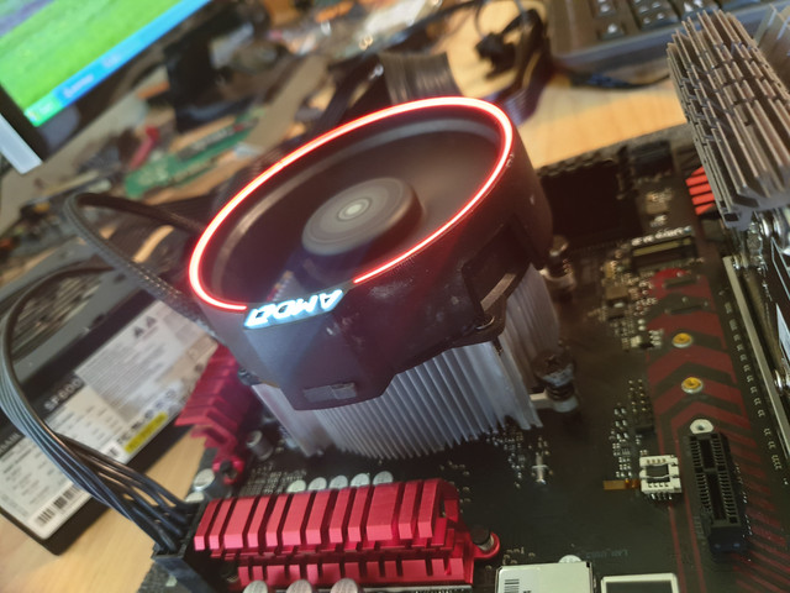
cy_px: 296
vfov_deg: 53.1
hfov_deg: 67.3
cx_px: 395
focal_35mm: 26
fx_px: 593
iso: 320
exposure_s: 1/17
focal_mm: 4.3
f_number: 1.5
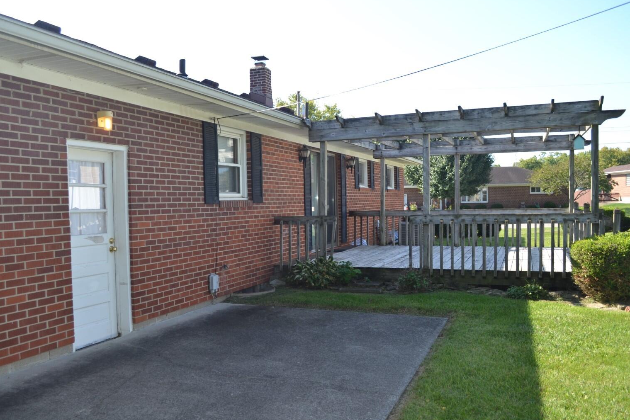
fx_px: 560
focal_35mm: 32
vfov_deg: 41.1
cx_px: 297
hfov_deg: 58.7
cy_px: 218
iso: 100
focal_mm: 20
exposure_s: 1/200
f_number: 5.6
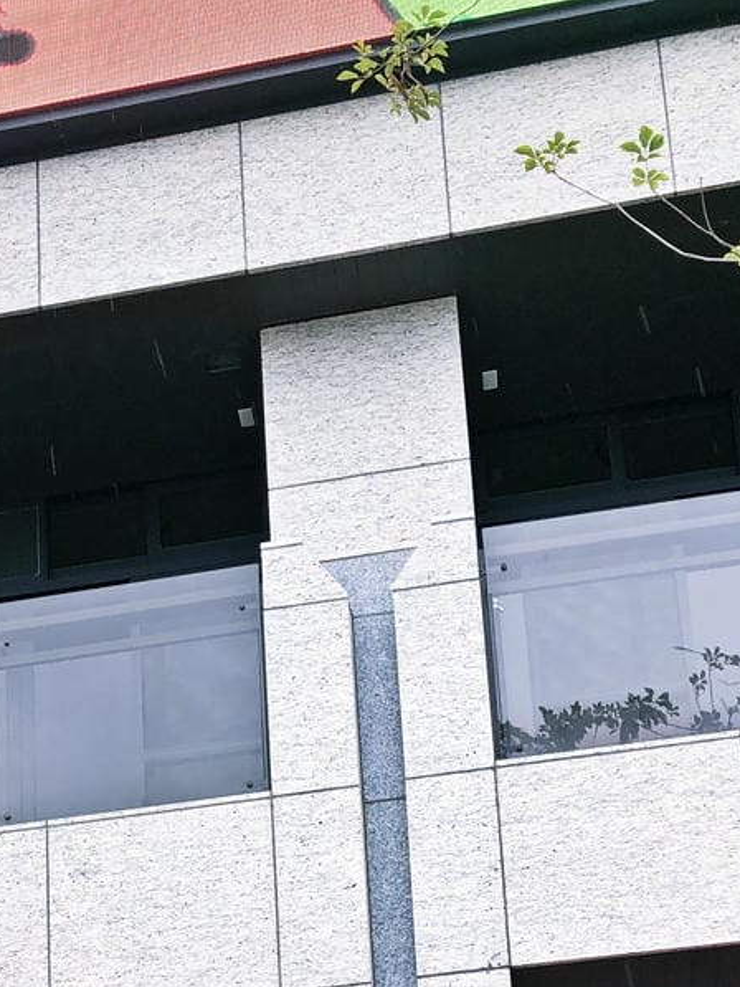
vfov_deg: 23.2
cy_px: 1270
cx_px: 56
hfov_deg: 19.3
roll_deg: -0.1
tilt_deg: +16.5
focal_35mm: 75
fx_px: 2137
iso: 20
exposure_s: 1/231
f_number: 1.8
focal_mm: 3.99
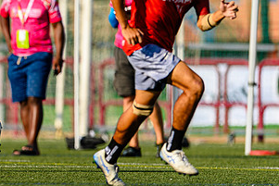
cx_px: -65
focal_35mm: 1063
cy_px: 60
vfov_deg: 1.3
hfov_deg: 1.9
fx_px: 8242
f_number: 3.2
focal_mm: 400
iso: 100
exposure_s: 1/1600
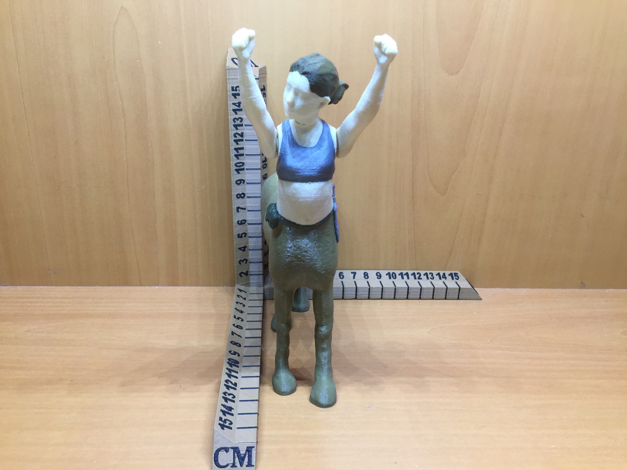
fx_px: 525
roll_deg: -2.4
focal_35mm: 29
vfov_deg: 48.2
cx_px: 314
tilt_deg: -22.0
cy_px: 235
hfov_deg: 61.7
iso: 100
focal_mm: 4.15
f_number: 2.2
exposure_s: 1/15
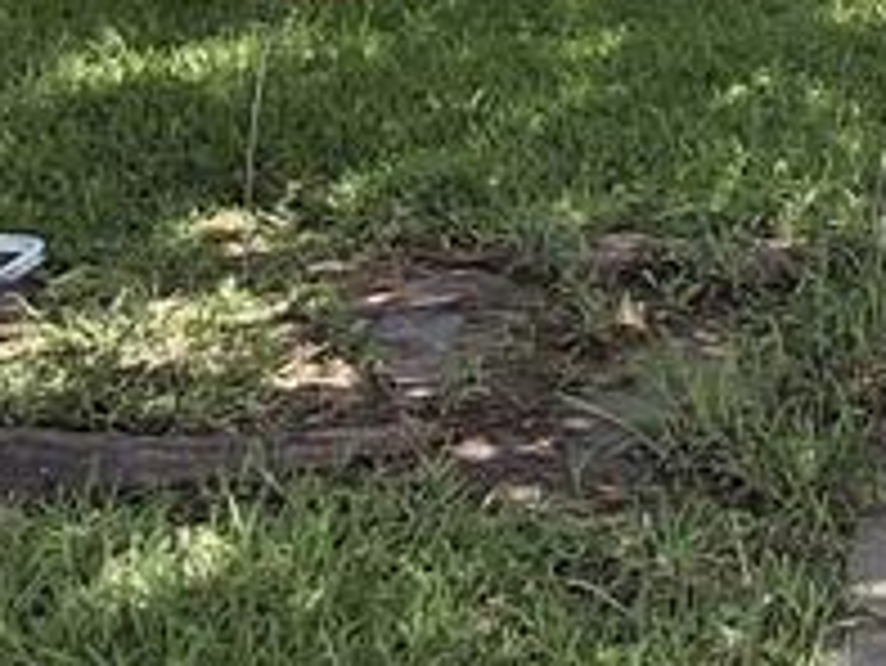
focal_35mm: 83
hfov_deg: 21.1
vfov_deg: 15.8
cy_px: -432
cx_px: 1196
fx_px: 2126
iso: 40
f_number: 2.2
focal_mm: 1.64
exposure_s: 1/855
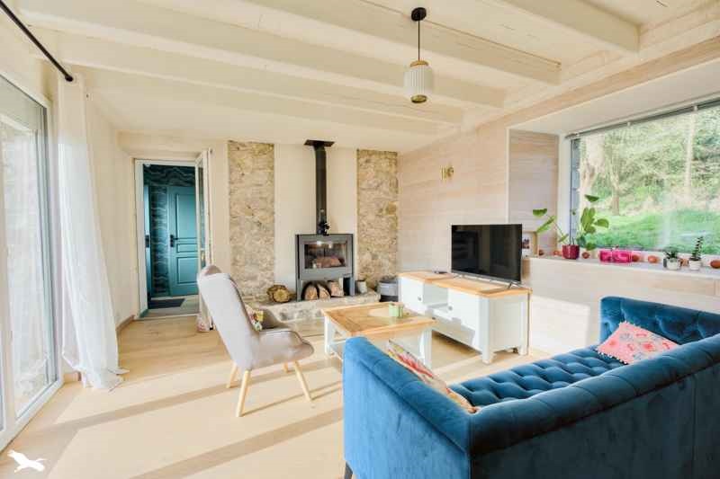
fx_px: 320
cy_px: 240
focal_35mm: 16
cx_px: 360
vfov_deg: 73.7
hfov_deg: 96.7
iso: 800
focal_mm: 16
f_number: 8
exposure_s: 1/1250
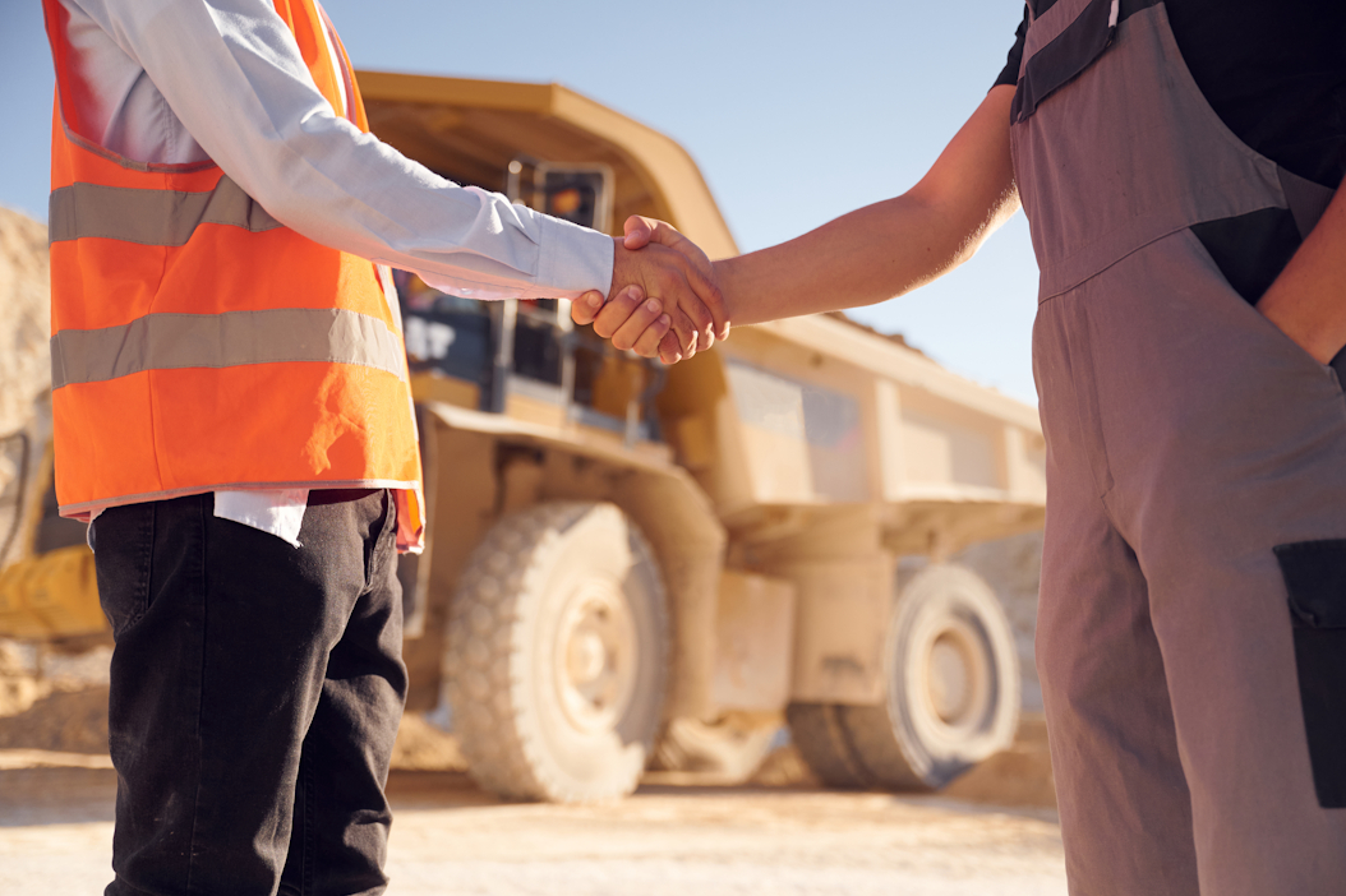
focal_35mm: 41
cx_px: 673
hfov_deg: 47.4
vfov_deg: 32.6
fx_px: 1532
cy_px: 458
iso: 400
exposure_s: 1/6400
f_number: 2.8
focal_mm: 40
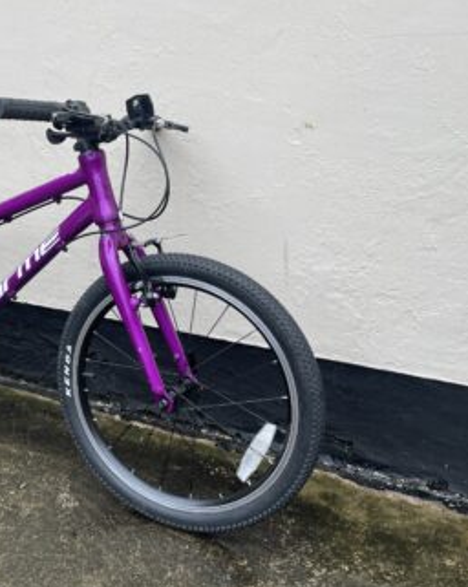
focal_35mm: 38
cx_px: 101
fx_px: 659
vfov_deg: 48.0
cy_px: 282
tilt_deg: -14.5
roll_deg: +1.1
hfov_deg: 37.8
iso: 50
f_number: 1.6
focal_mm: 4.2
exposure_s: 1/121
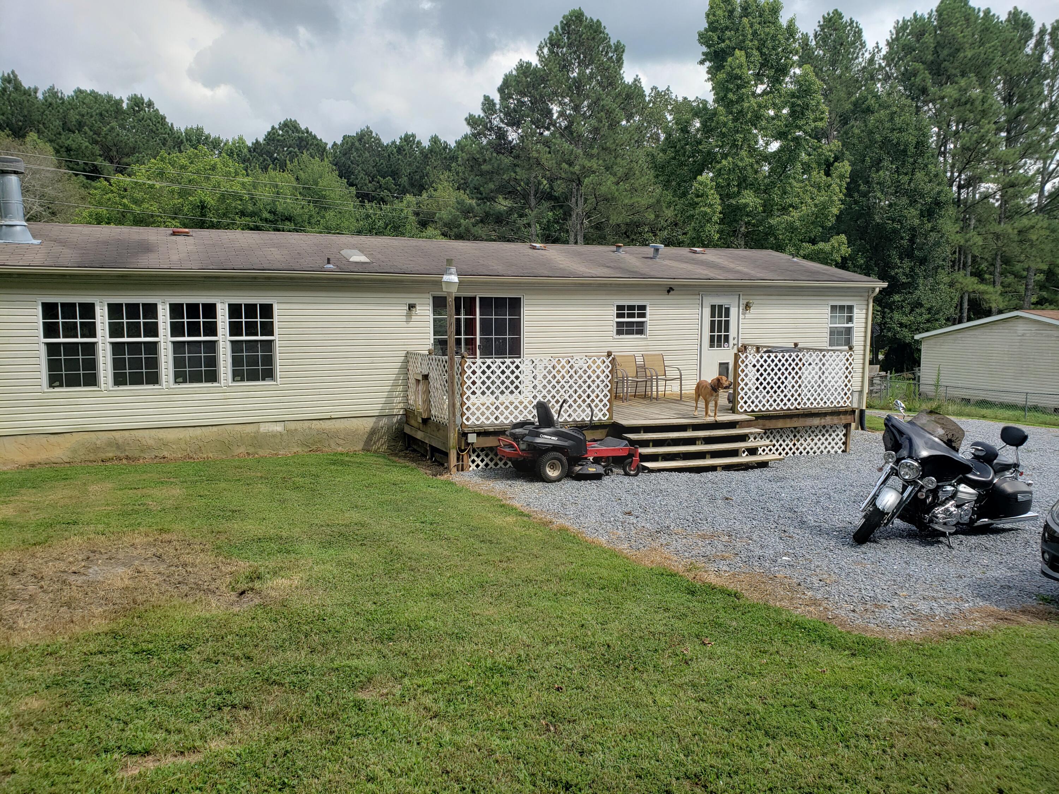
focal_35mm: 26
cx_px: 530
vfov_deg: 53.1
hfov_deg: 67.3
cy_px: 397
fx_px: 795
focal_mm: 4.3
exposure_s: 1/1093
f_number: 2.4
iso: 50
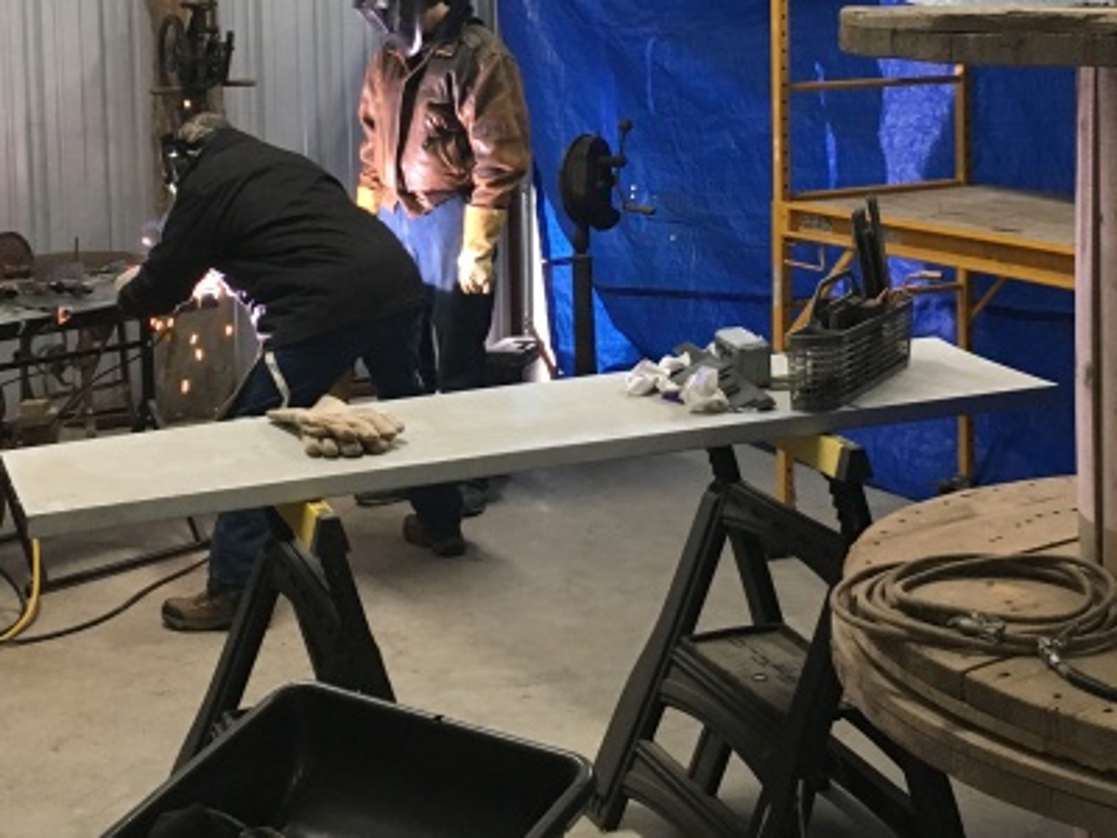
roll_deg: +1.6
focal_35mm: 58
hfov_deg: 33.2
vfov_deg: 24.8
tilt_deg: -4.5
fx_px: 1872
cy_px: 151
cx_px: 581
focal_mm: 4.15
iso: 125
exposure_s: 1/30
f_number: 2.2
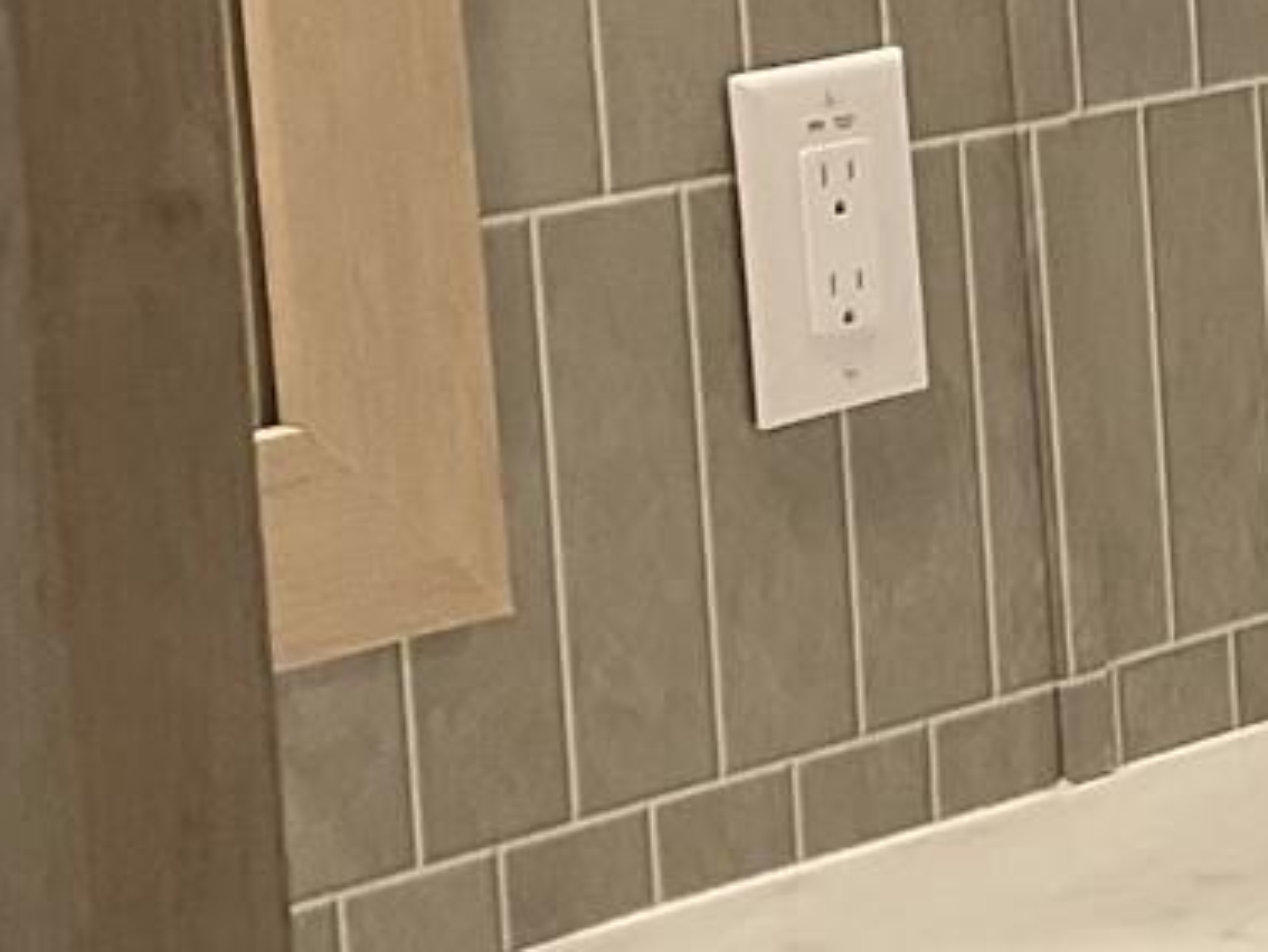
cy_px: 204
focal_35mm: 157
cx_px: 2543
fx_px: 5755
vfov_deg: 9.4
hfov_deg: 11.3
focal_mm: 3
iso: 50
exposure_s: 1/60
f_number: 1.8
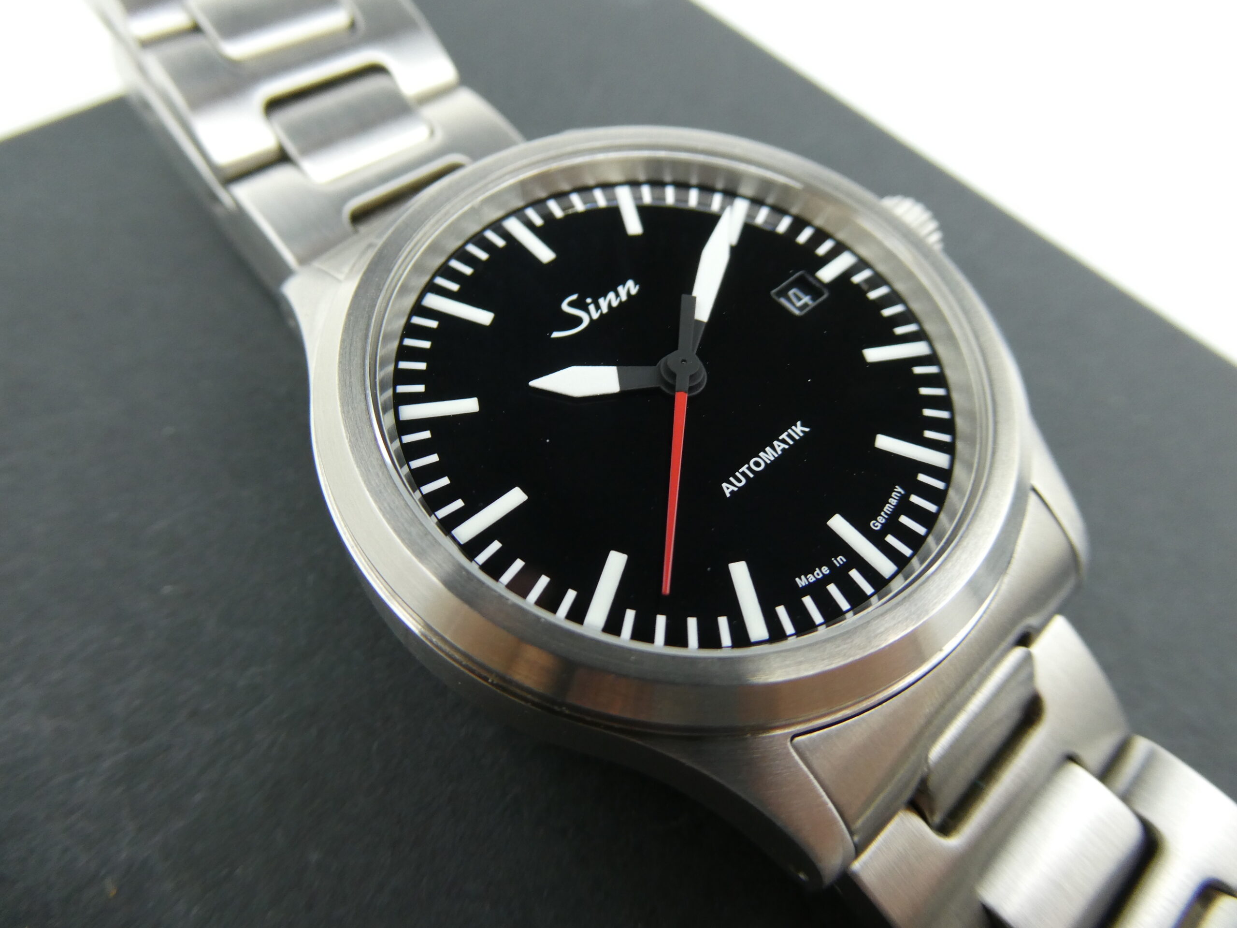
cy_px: 464
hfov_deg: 71.6
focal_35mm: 24
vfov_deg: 56.8
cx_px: 618
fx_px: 858
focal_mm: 4.3
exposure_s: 1/125
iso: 200
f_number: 3.3
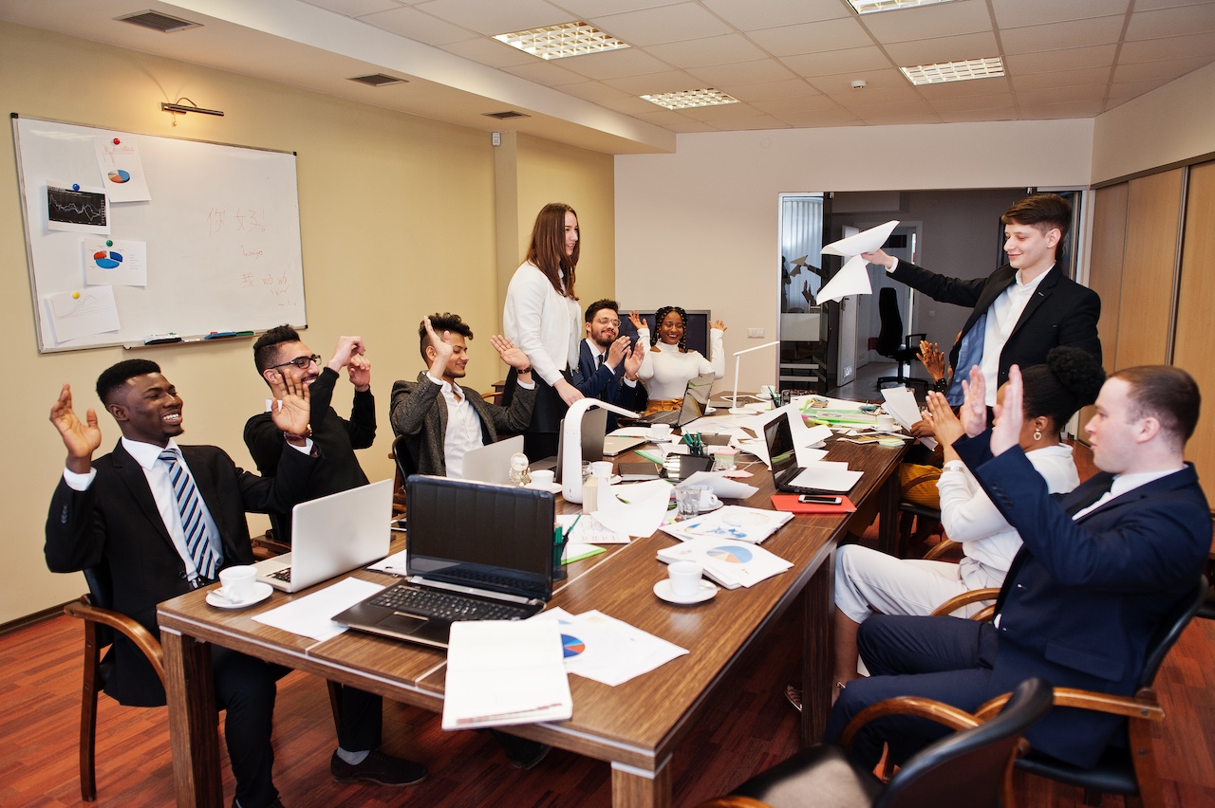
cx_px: 608
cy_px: 404
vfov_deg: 53.1
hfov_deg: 73.8
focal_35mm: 24
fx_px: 810
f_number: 2.8
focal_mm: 24
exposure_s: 1/250
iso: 500
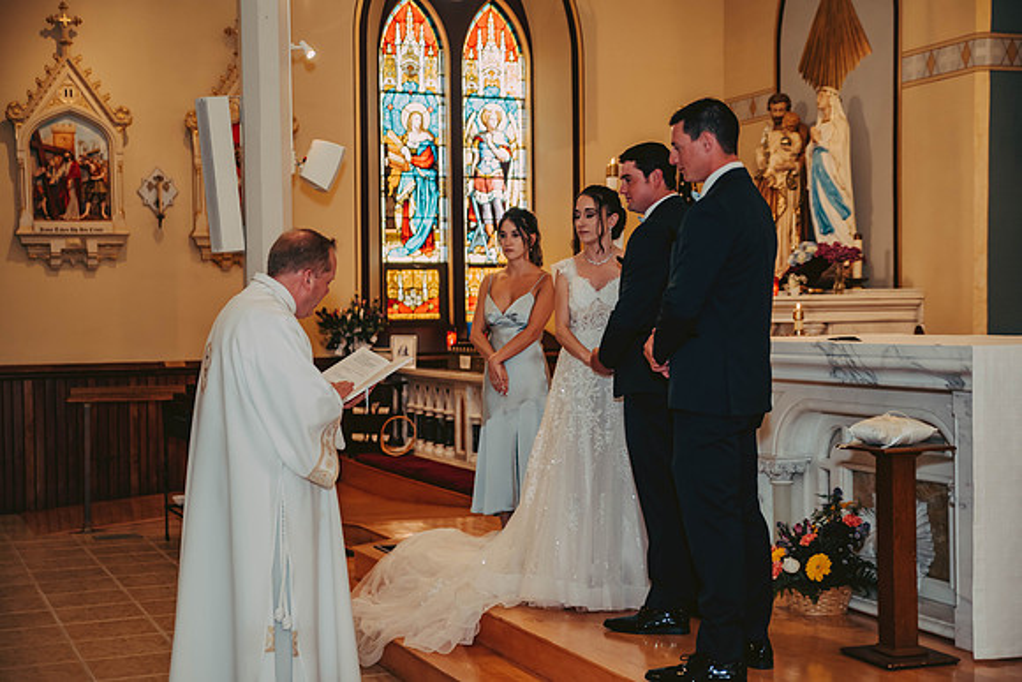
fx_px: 1562
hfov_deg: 36.2
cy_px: 341
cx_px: 511
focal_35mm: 55
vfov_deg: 24.6
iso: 800
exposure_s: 1/100
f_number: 2.8
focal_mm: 55
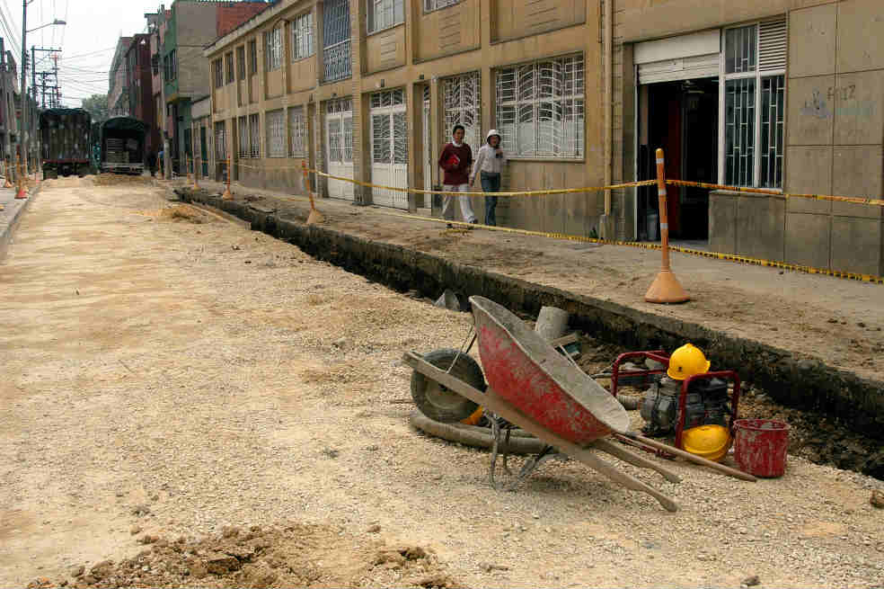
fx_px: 1031
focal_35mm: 42
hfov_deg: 46.4
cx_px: 442
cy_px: 294
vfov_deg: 31.9
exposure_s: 1/160
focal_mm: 28
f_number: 16
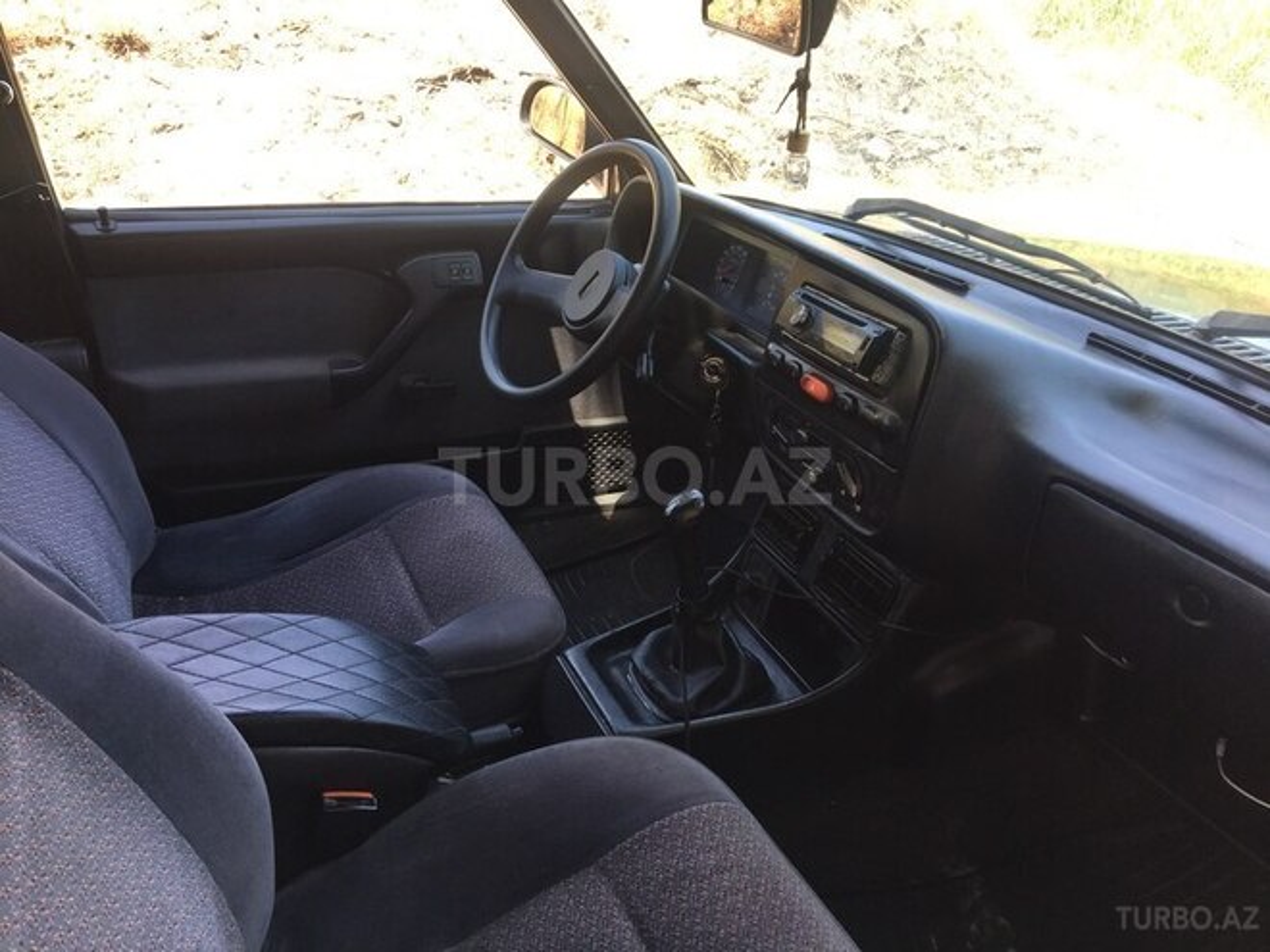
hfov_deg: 61.7
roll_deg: -2.0
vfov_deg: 48.2
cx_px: 635
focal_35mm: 29
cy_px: 476
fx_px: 1064
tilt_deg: -26.4
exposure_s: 1/100
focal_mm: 4.15
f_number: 2.2
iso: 25
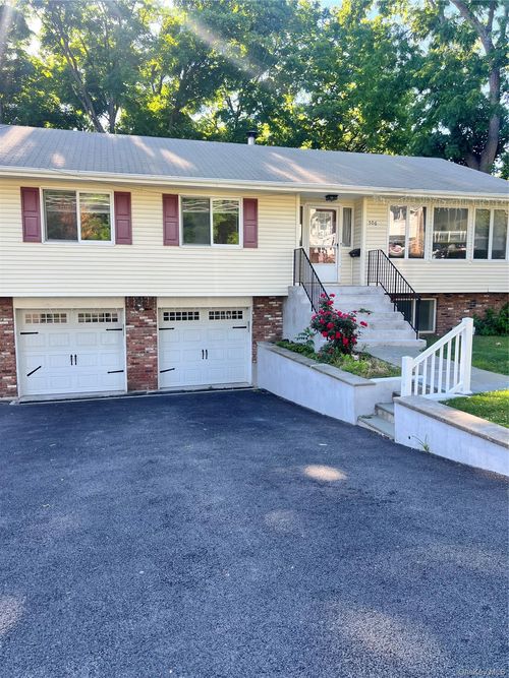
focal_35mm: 26
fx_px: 510
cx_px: 254
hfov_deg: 53.0
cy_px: 339
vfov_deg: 67.3
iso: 50
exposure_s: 1/486
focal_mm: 5.7
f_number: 1.5
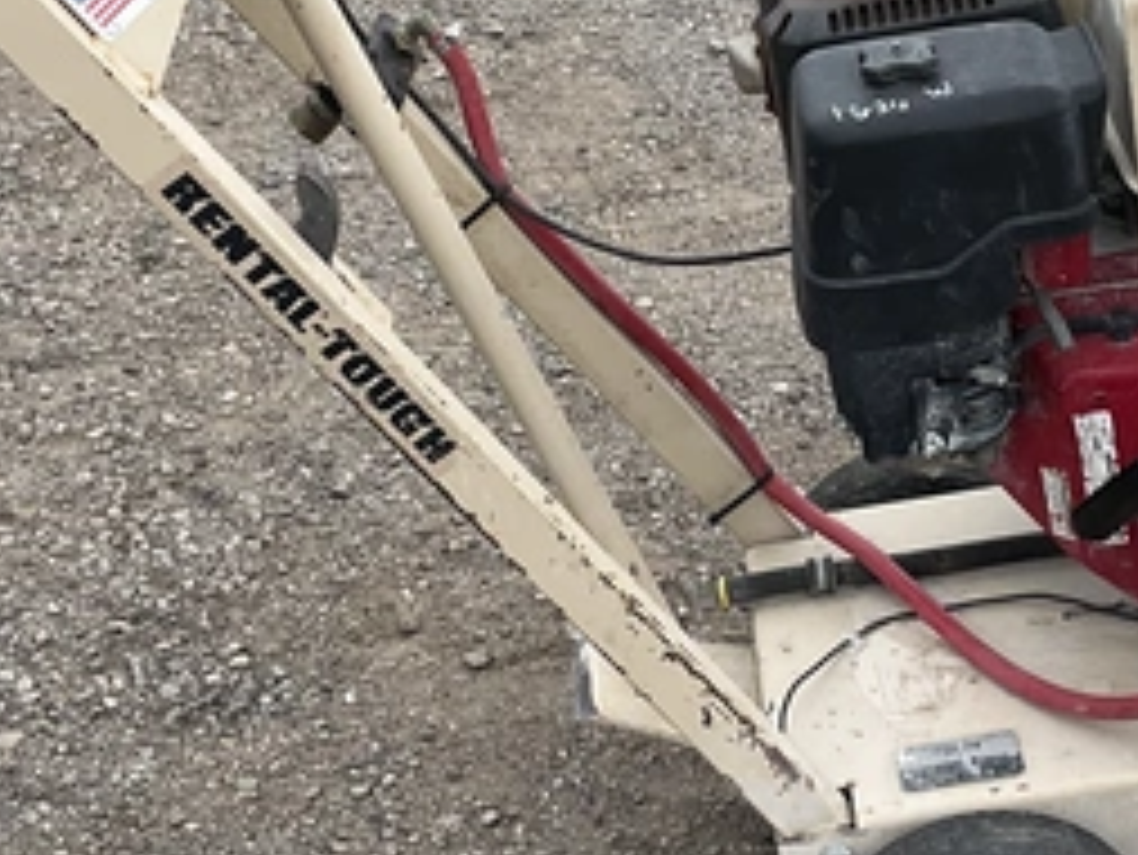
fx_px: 2829
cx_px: 787
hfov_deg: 22.6
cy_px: 268
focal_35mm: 86
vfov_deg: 17.1
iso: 25
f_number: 1.8
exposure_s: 1/829
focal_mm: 3
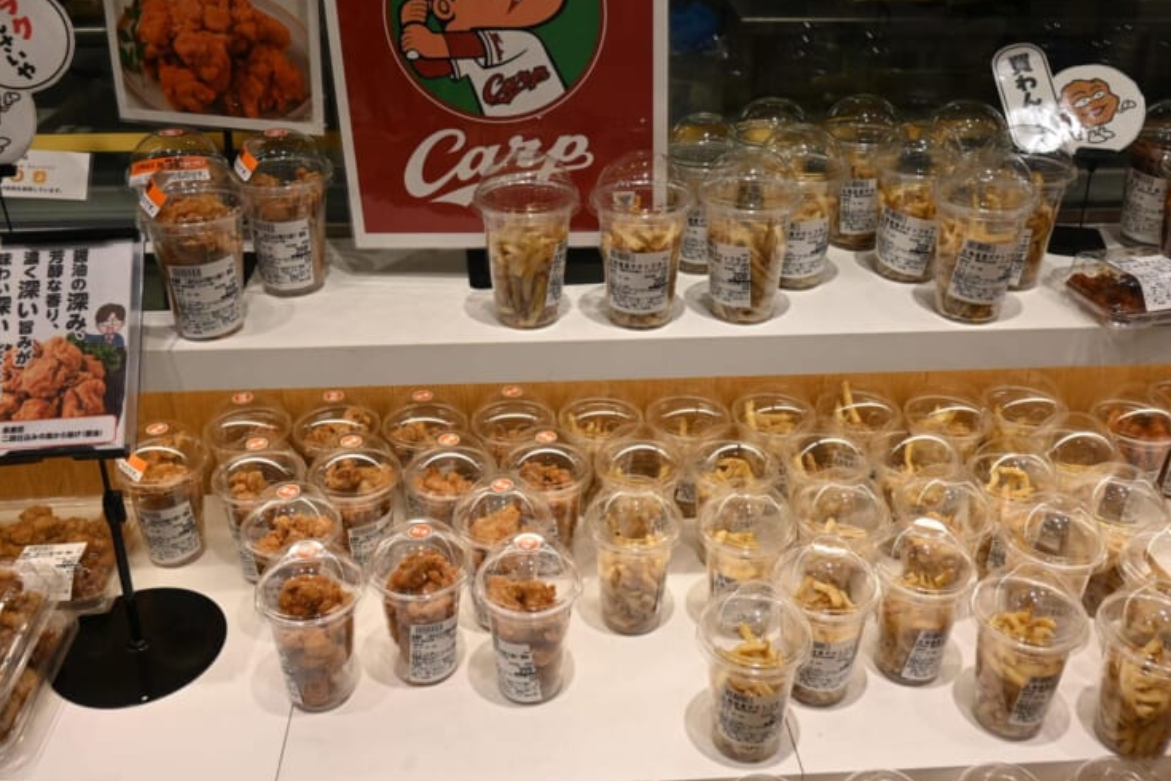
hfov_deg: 54.9
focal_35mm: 35
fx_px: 1128
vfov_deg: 37.9
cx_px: 566
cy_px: 278
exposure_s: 1/250
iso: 250
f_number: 4
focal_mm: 17
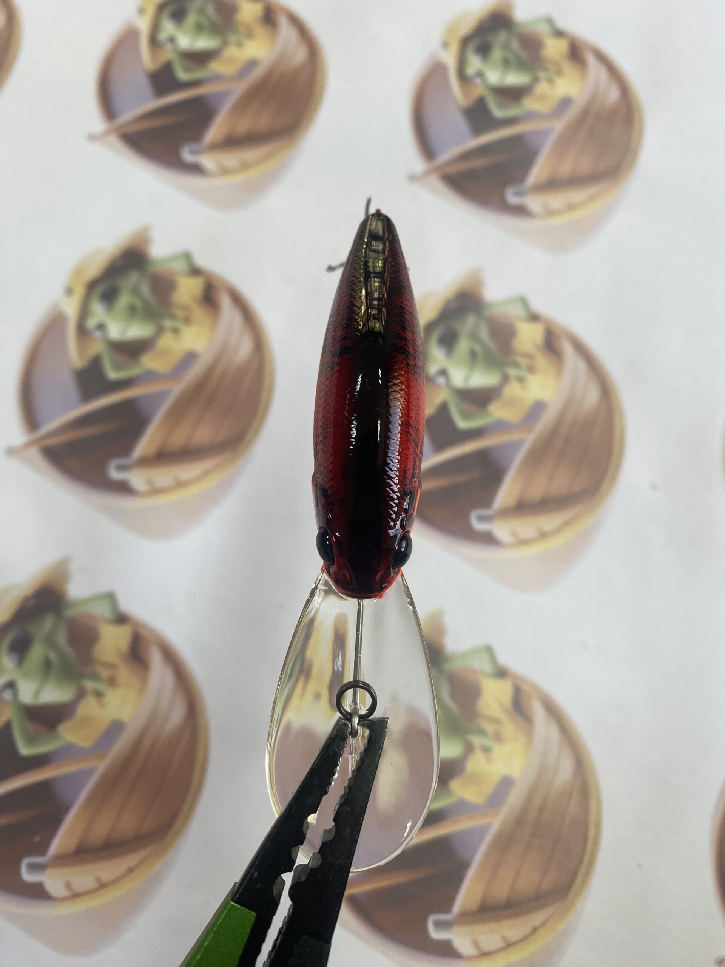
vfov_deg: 69.4
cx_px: 362
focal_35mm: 25
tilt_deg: -77.8
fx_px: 698
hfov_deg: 54.9
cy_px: 484
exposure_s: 1/120
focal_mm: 4.25
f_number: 1.8
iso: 80
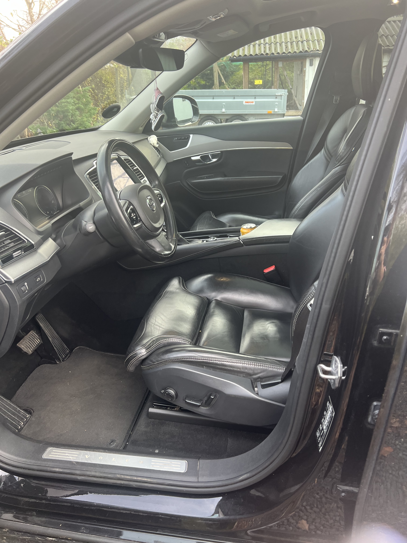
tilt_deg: -27.2
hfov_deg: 53.1
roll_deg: +3.4
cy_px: 272
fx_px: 408
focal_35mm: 26
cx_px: 204
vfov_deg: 67.3
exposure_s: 1/121
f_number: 1.5
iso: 100
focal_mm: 5.7
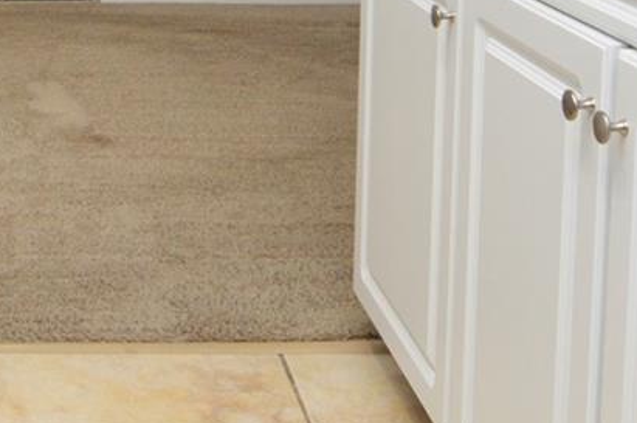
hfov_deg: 26.9
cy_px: -108
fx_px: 1237
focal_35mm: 70
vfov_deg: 18.2
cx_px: -36
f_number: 4
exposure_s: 1/60
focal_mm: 12
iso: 800
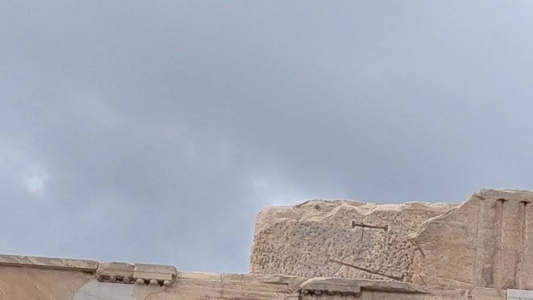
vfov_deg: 9.9
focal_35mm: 119
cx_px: 862
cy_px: 446
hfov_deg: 16.1
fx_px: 1682
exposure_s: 1/2976
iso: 49
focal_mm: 6.81
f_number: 1.85
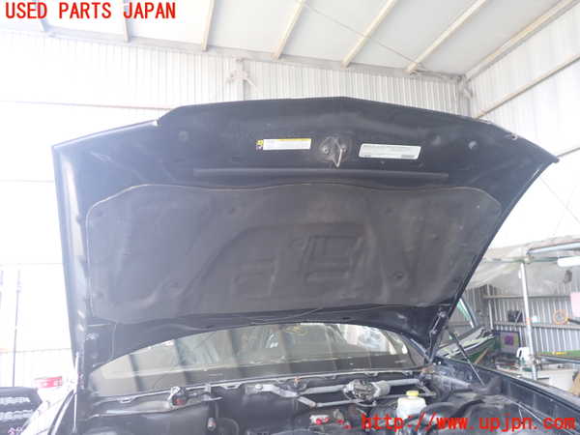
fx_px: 503
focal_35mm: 30
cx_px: 290
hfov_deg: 60.0
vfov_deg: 46.8
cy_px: 218
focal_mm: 5.4
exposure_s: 1/80
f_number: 2.3
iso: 200
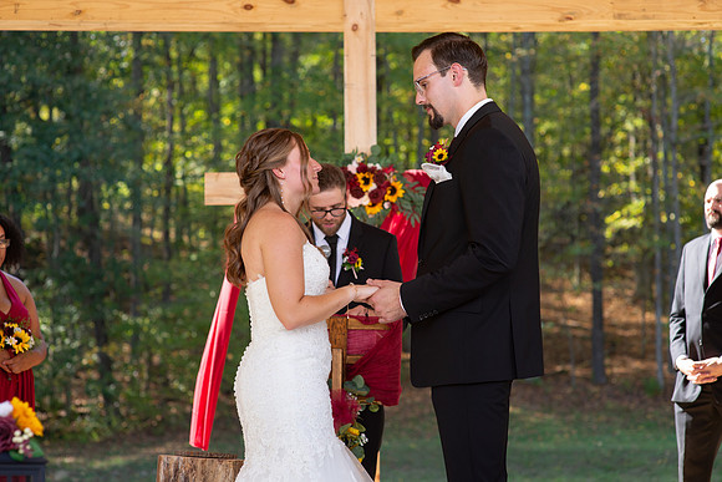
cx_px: 361
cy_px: 241
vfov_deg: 16.1
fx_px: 1705
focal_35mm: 85
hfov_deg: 23.9
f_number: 4
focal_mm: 85
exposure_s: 1/500
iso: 400
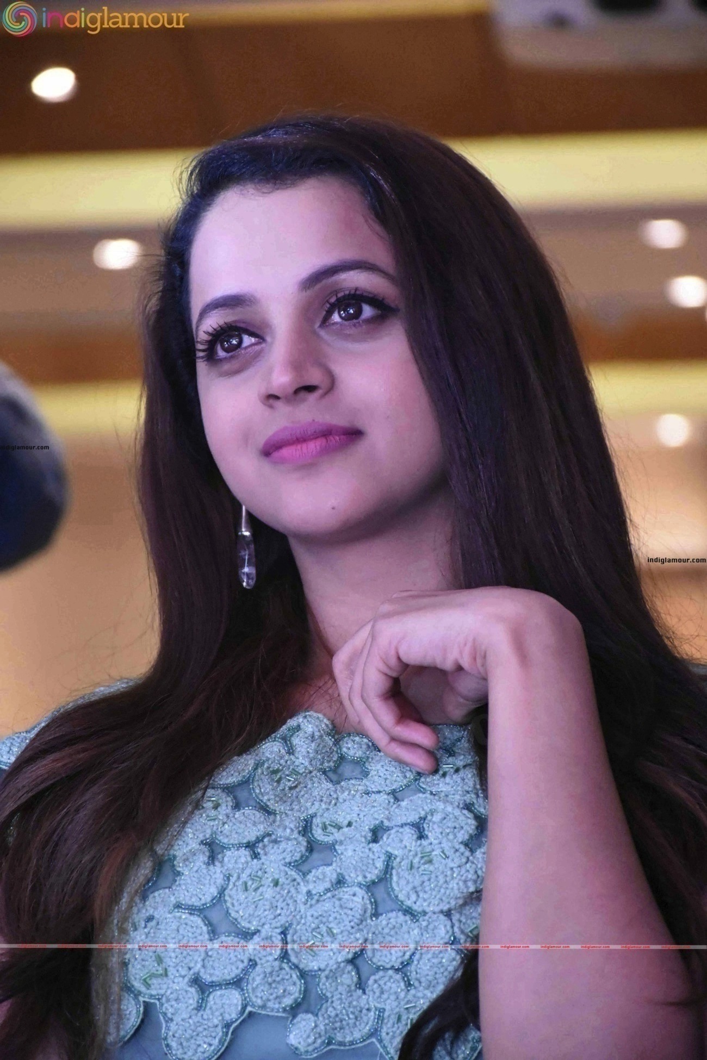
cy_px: 530
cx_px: 354
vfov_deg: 12.2
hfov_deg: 8.2
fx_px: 4949
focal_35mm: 168
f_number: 5.6
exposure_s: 1/80
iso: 10000
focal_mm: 112
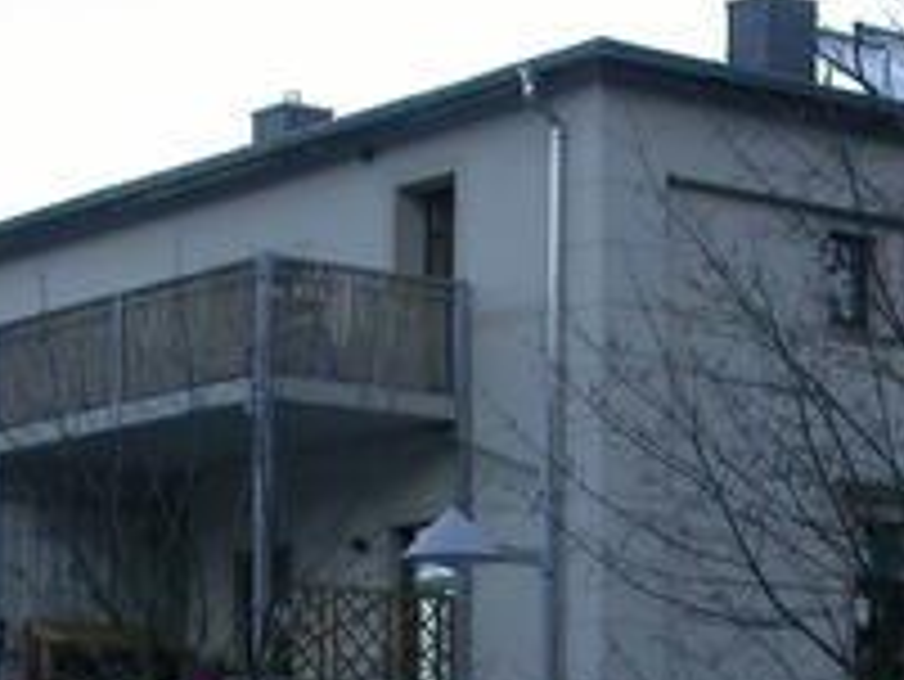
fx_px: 3737
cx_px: 697
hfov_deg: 13.7
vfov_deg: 10.3
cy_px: 743
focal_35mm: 143
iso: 100
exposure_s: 1/111
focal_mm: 9.5
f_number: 4.5
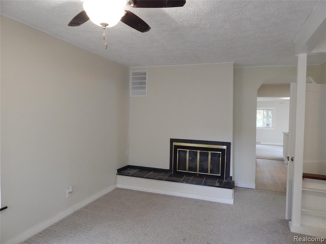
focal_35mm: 23
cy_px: 122
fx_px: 217
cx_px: 163
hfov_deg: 73.9
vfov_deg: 58.9
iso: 250
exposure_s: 1/30
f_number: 3
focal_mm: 4
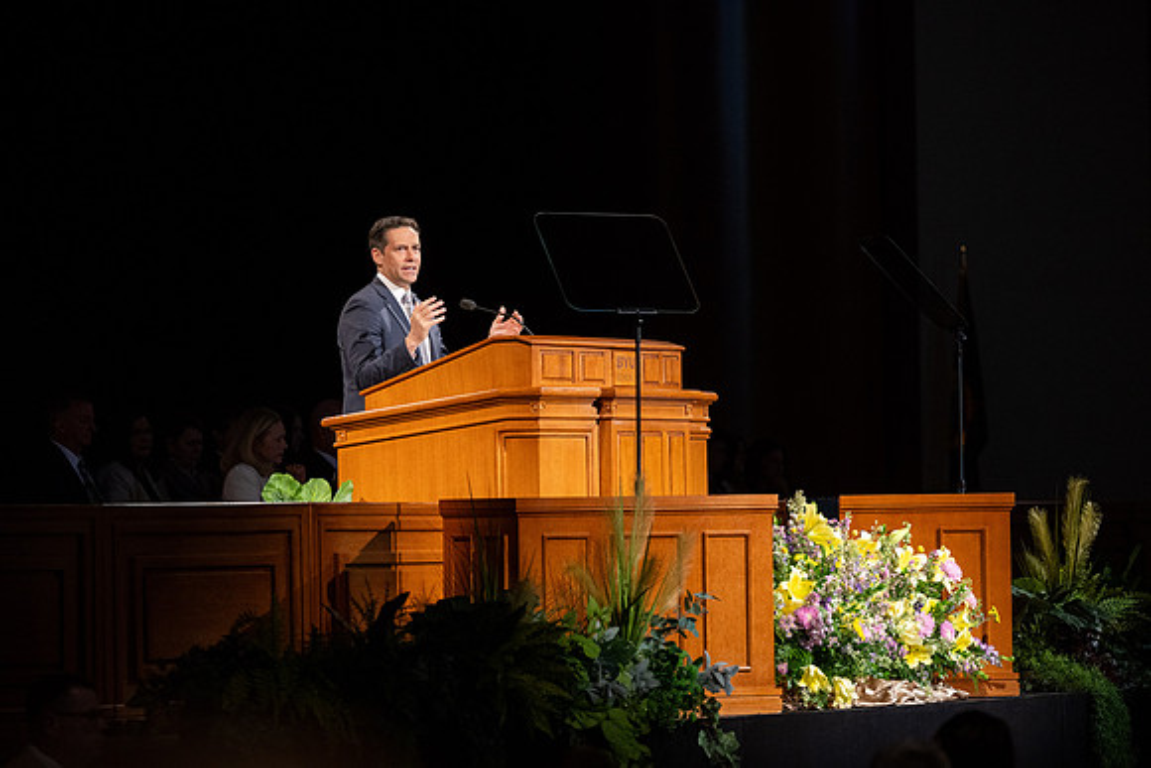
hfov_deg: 10.3
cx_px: 576
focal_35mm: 200
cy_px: 384
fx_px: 6396
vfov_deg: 6.9
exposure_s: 1/125
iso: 1250
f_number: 4
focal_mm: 200
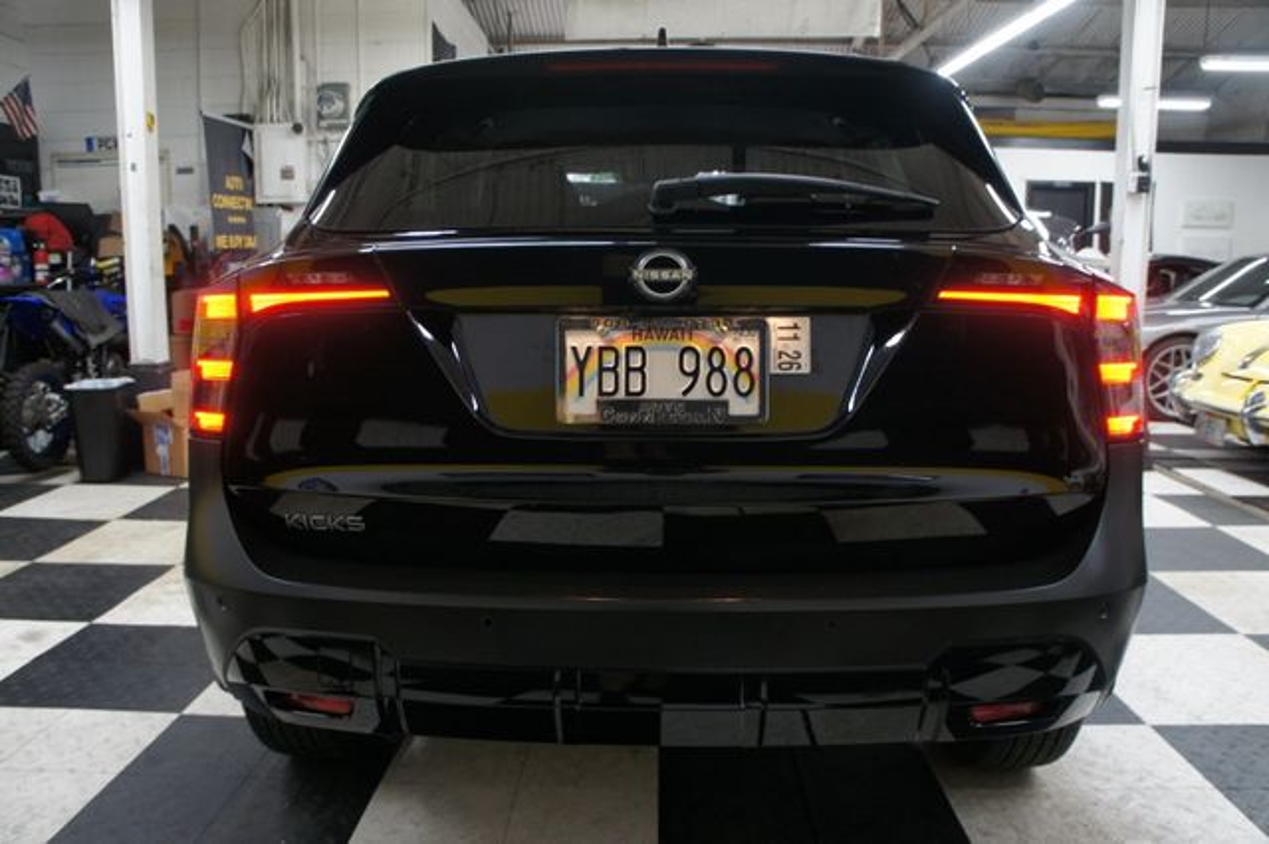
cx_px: 634
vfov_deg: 47.9
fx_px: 951
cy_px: 422
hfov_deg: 67.4
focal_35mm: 27
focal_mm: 18
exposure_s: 1/30
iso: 400
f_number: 3.5
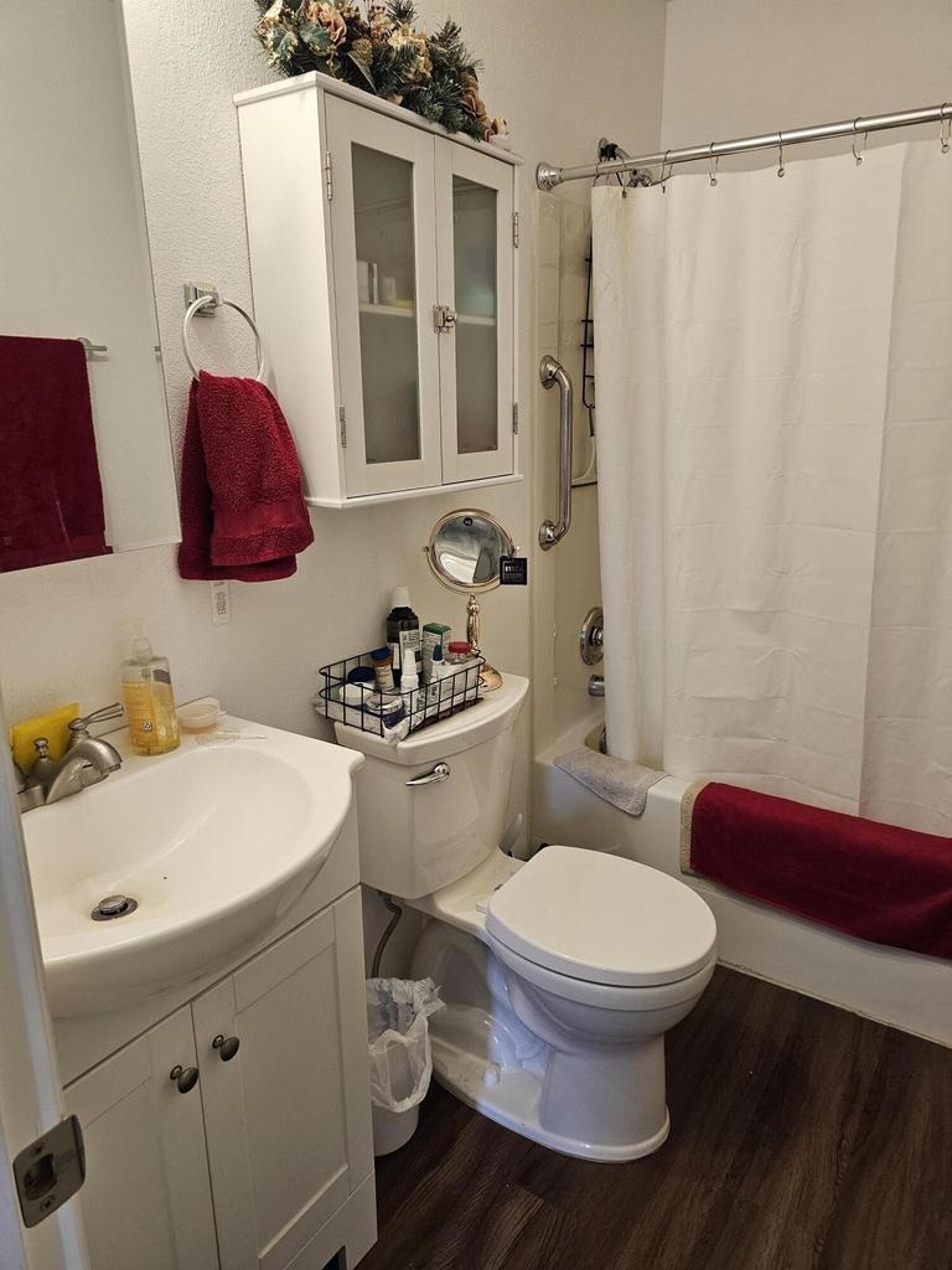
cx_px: 476
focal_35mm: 23
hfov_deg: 58.9
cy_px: 635
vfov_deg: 73.9
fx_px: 843
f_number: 1.7
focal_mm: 6.3
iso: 250
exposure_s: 1/120
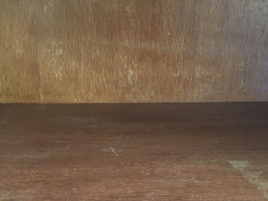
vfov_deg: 25.5
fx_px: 441
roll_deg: +1.6
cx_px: 124
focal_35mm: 57
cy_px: 134
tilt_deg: -21.4
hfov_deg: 33.8
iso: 200
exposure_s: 1/20
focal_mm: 3.3
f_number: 2.4
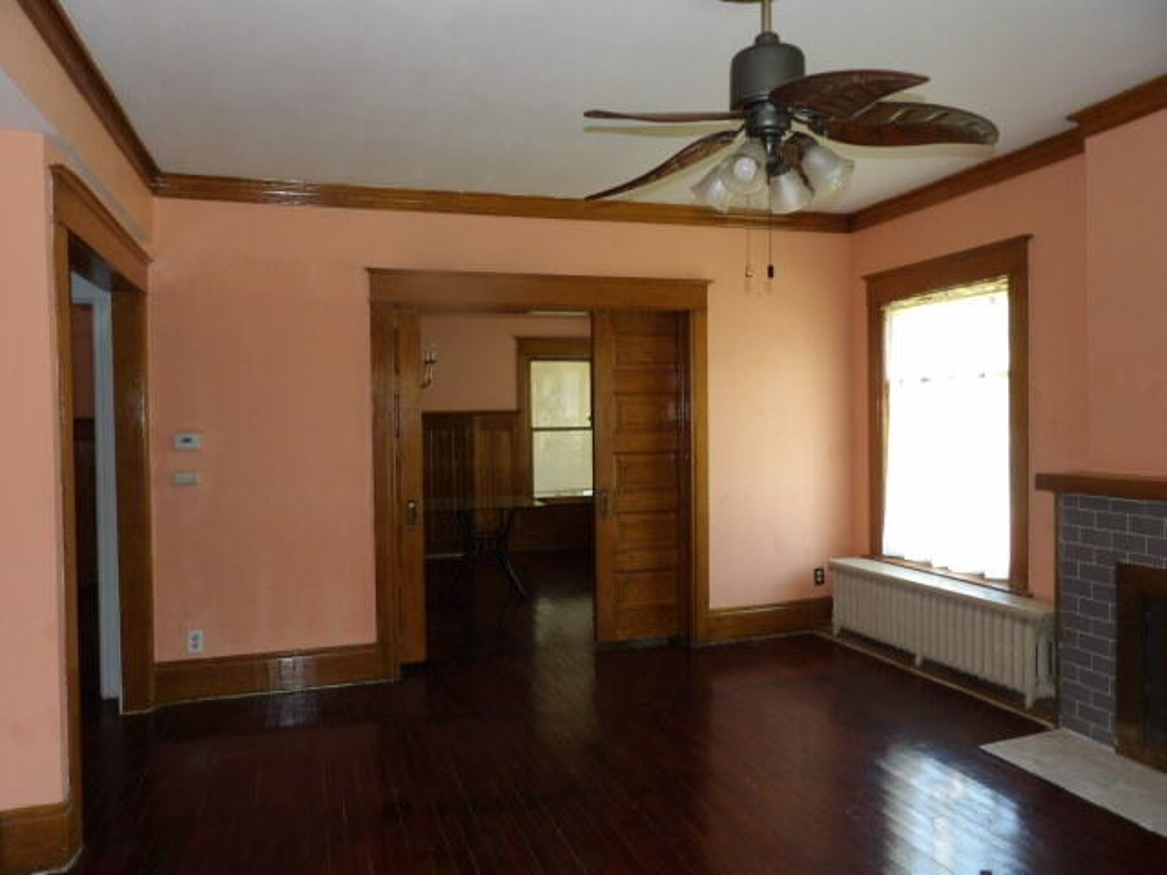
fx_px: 809
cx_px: 584
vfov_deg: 56.8
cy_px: 438
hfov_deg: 71.6
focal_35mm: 24
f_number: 3.2
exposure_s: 1/32
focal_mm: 4.3
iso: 200
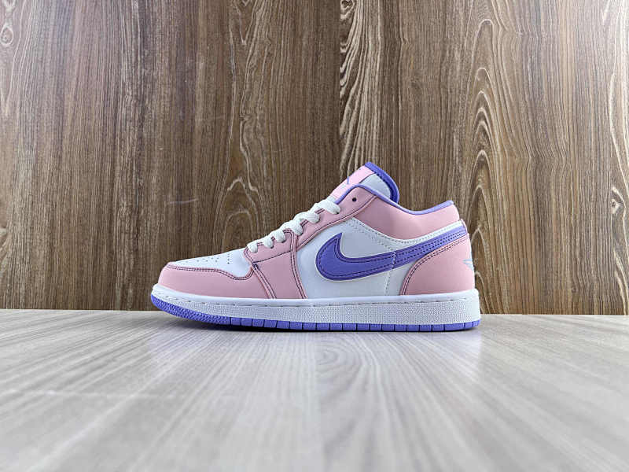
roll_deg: -0.3
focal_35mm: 26
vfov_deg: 53.1
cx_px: 314
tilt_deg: +2.8
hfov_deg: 67.3
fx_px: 472
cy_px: 236
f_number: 1.5
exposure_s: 1/179
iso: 40
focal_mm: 5.7
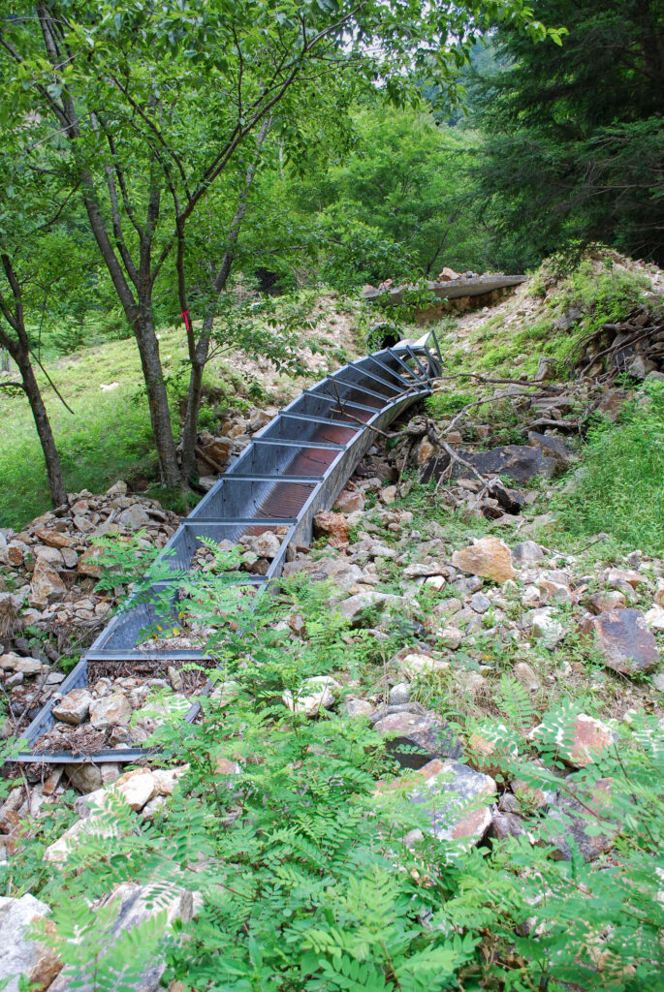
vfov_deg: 61.9
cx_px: 332
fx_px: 828
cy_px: 496
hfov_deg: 43.7
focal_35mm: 30
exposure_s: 1/60
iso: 200
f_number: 7.1
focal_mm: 20
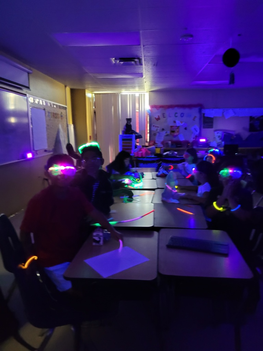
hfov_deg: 53.1
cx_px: 132
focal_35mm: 26
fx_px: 263
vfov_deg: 67.3
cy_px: 176
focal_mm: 5.4
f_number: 1.8
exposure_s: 1/24
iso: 640
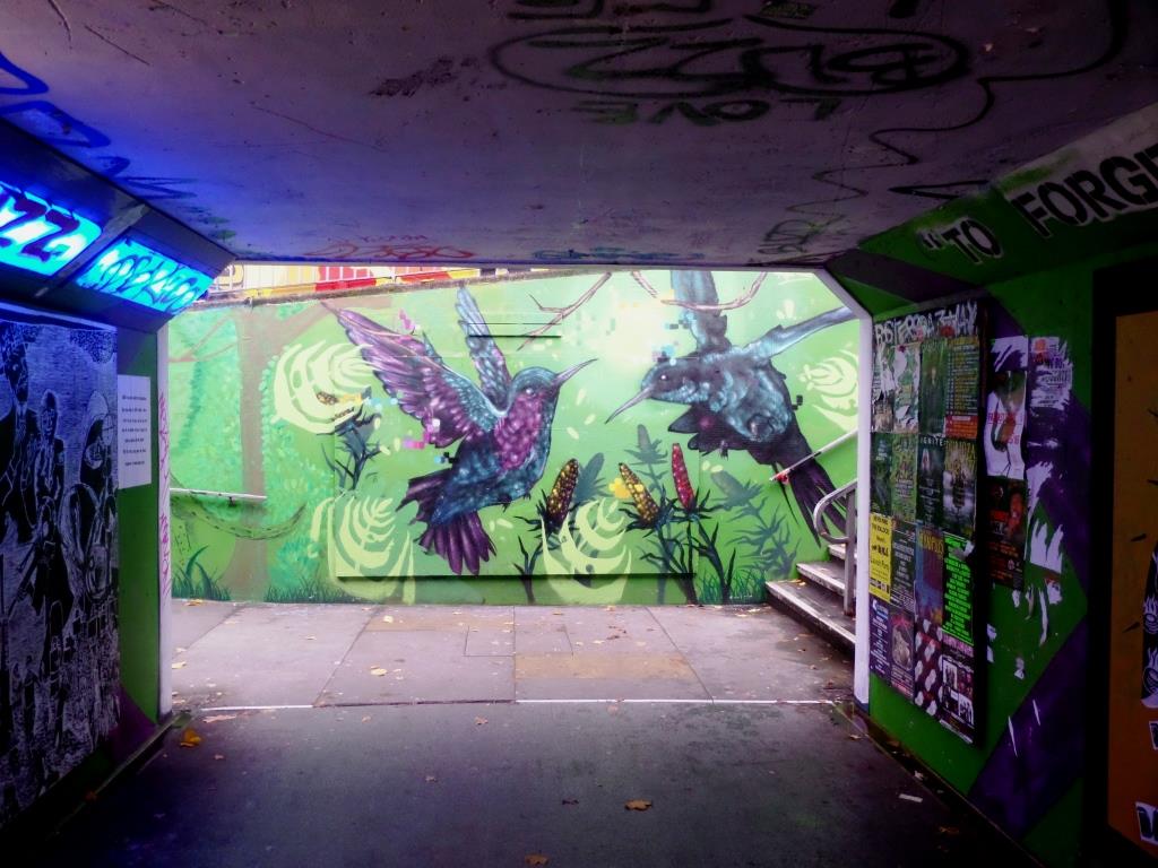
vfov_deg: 44.2
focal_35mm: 32
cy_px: 434
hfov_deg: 56.8
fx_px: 1070
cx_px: 579
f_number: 3.4
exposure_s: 1/45
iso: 320
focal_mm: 5.3
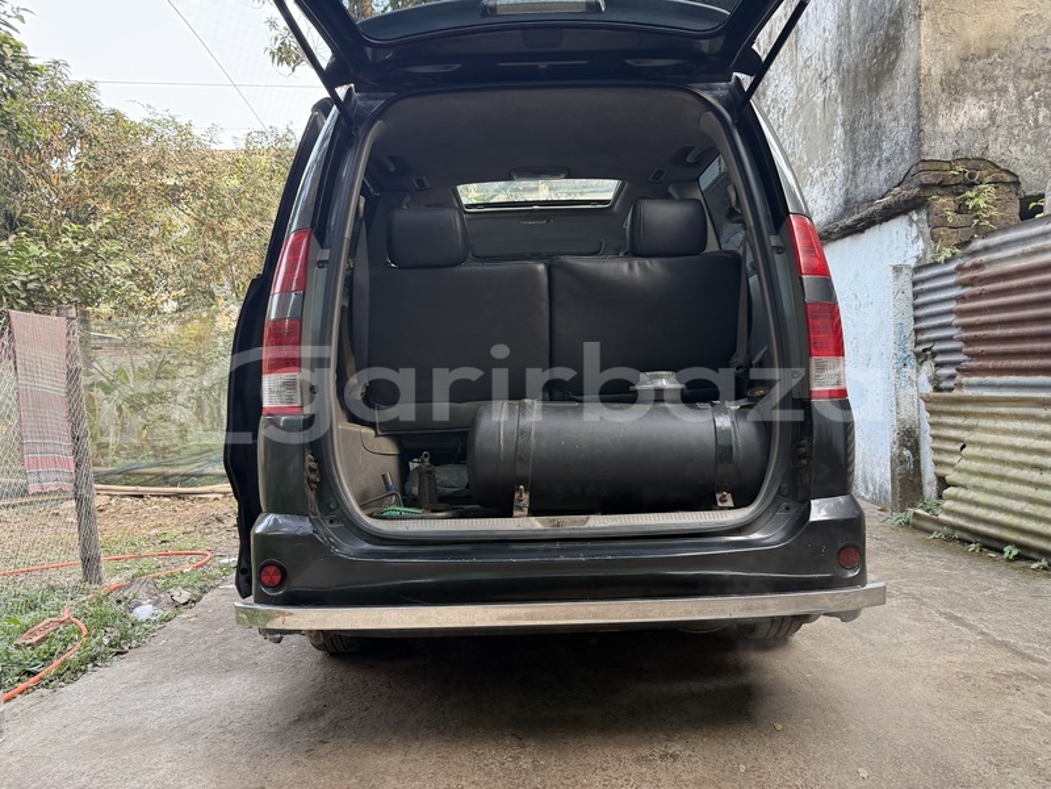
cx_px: 526
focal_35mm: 24
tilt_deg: +0.1
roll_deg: +1.2
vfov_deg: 56.8
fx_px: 729
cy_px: 394
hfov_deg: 71.6
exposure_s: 1/121
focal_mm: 6.76
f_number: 1.78
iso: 160
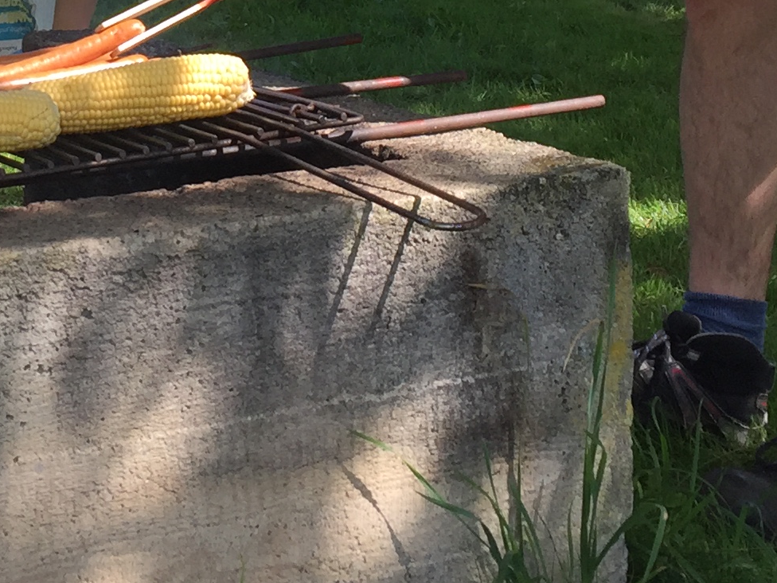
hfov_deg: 19.8
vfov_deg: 14.8
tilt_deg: -5.4
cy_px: -110
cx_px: 42
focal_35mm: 97
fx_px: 2177
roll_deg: +0.1
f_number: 2.2
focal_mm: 4.15
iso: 32
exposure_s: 1/694
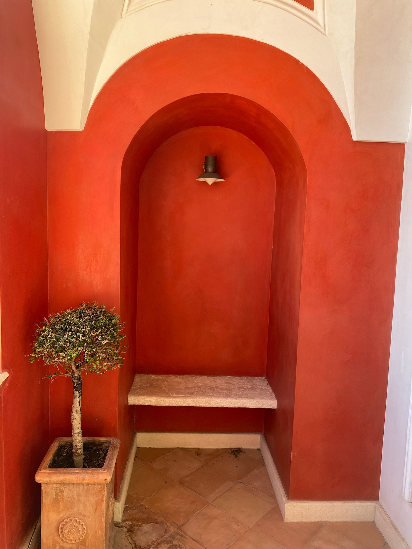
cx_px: 206
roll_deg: -2.3
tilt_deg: -6.7
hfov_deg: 53.1
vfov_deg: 67.3
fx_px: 413
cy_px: 274
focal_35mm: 26
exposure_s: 1/149
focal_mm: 4.25
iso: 32
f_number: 1.8
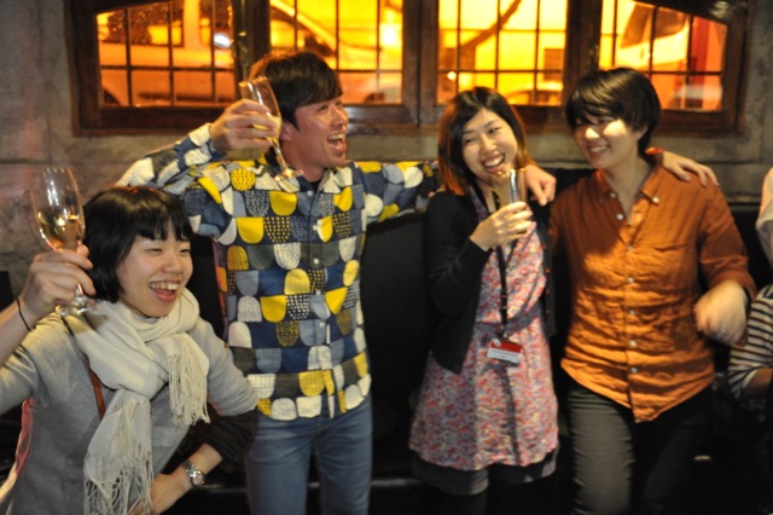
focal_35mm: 31
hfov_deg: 60.3
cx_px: 386
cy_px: 258
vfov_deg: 42.3
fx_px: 665
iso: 5000
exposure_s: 1/30
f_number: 2.8
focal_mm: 31
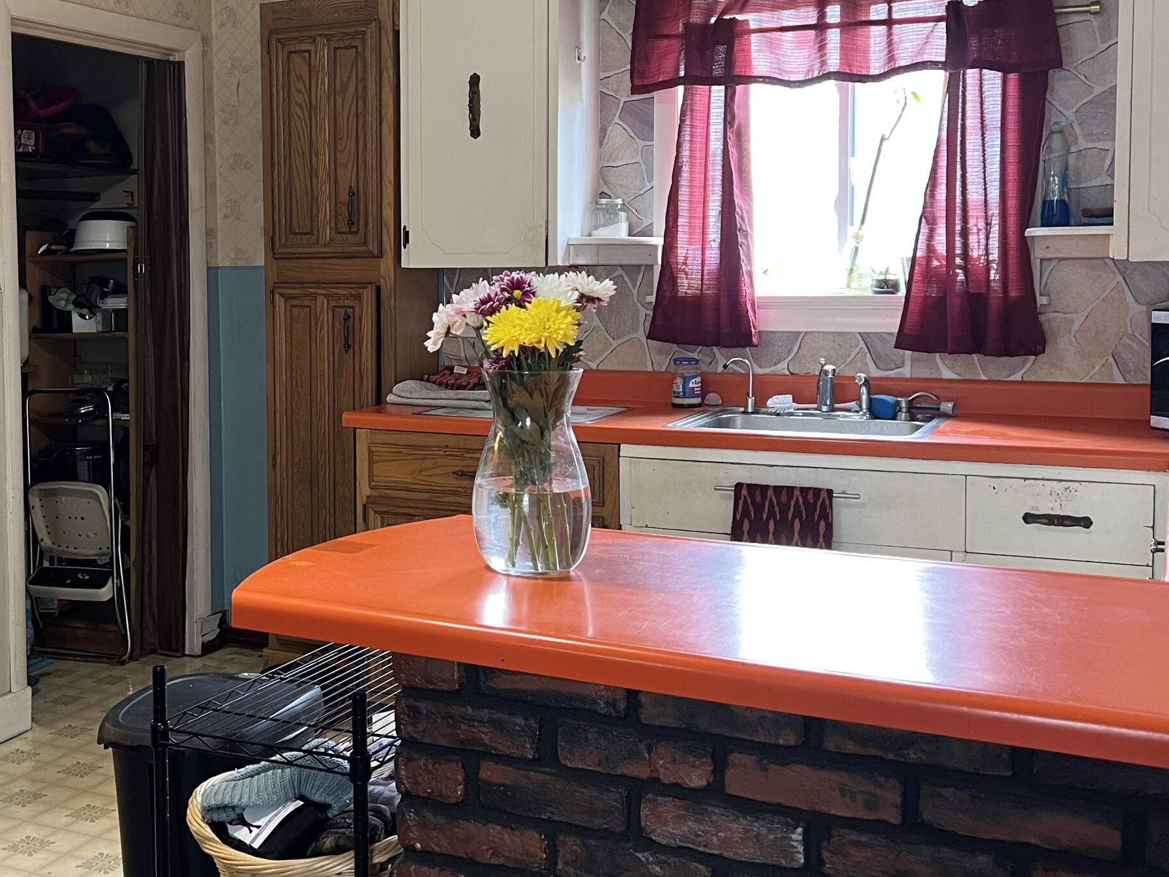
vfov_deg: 33.5
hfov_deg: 43.0
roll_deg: +0.5
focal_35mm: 43
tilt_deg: -3.9
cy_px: 343
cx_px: 356
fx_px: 1452
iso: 160
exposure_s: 1/60
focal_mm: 5.7
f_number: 1.5
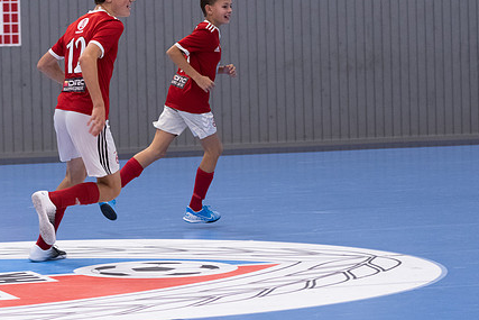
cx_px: 184
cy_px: 117
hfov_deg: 12.3
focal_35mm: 167
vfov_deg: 8.2
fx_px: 2223
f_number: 3.2
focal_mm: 82
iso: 4500
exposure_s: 1/400
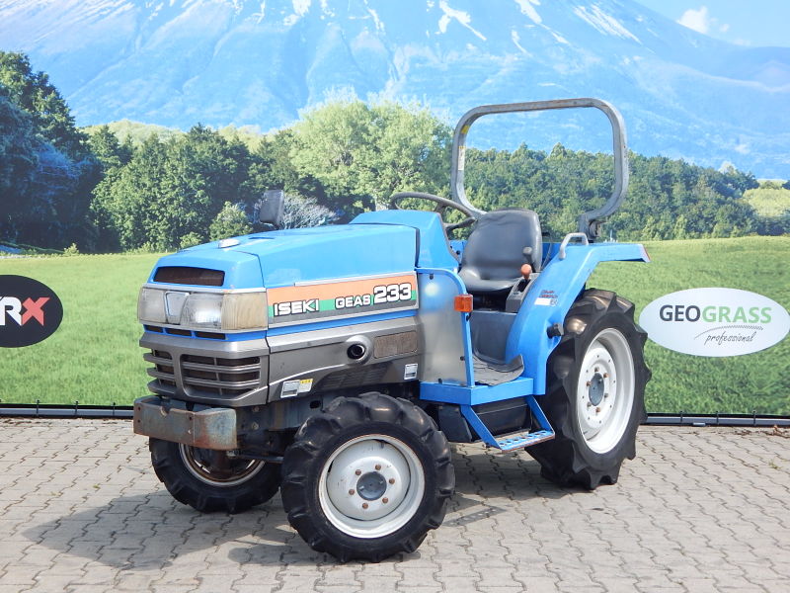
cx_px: 395
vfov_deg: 33.6
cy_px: 296
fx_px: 981
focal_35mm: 43
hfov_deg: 43.9
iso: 125
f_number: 3.6
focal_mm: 7.7
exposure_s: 1/400
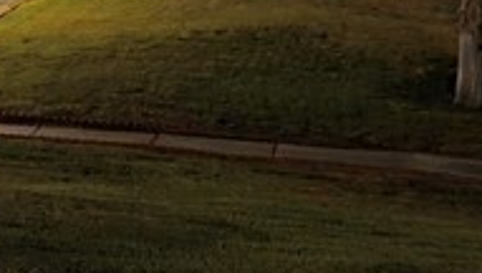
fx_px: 1715
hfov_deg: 13.0
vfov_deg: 9.0
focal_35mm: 134
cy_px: -76
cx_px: -601
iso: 1250
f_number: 1.7
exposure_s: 1/20
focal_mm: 6.25
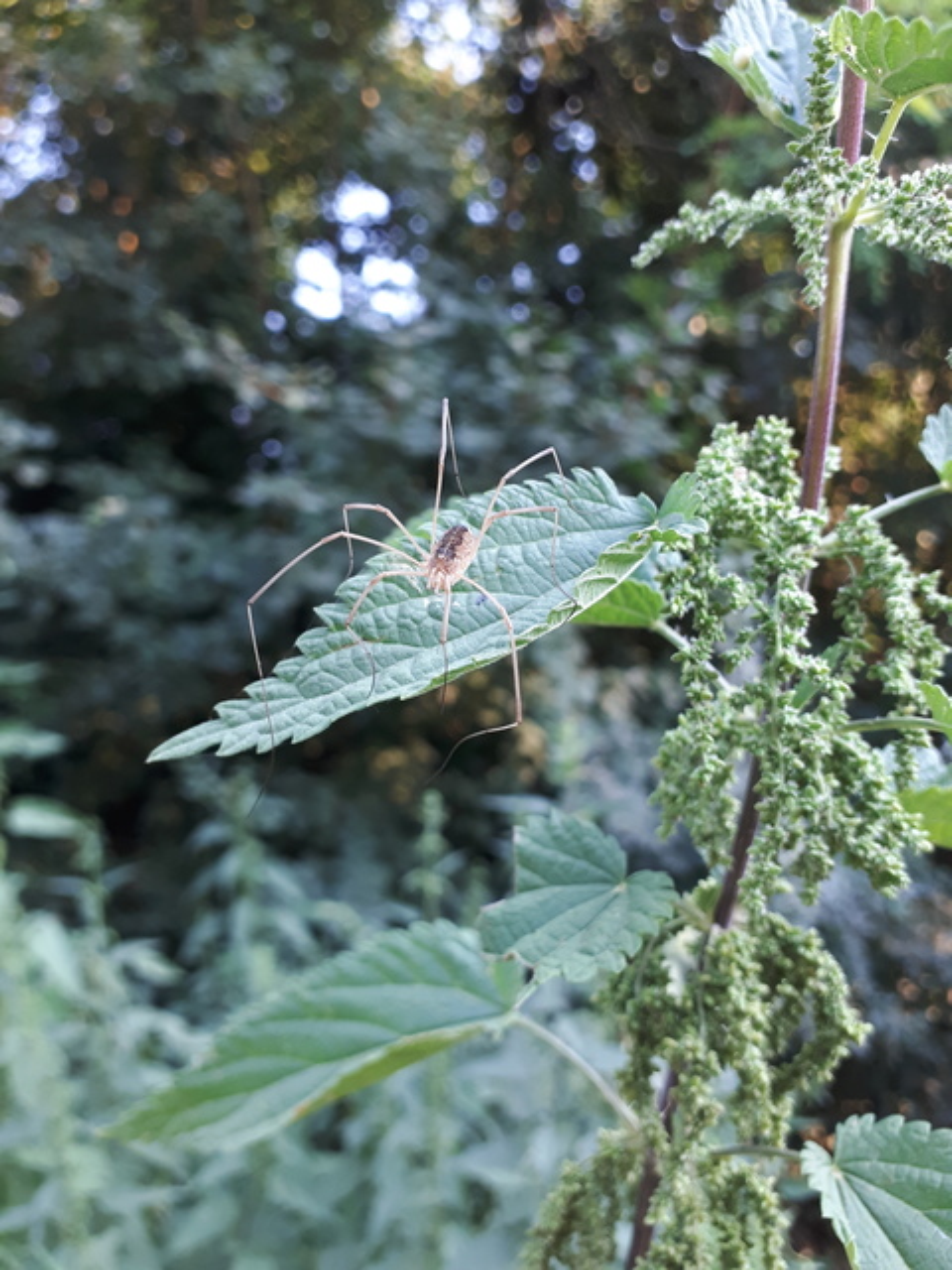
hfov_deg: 51.4
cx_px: 476
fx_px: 990
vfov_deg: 65.3
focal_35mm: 27
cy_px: 635
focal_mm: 3.6
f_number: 1.9
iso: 50
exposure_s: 1/50
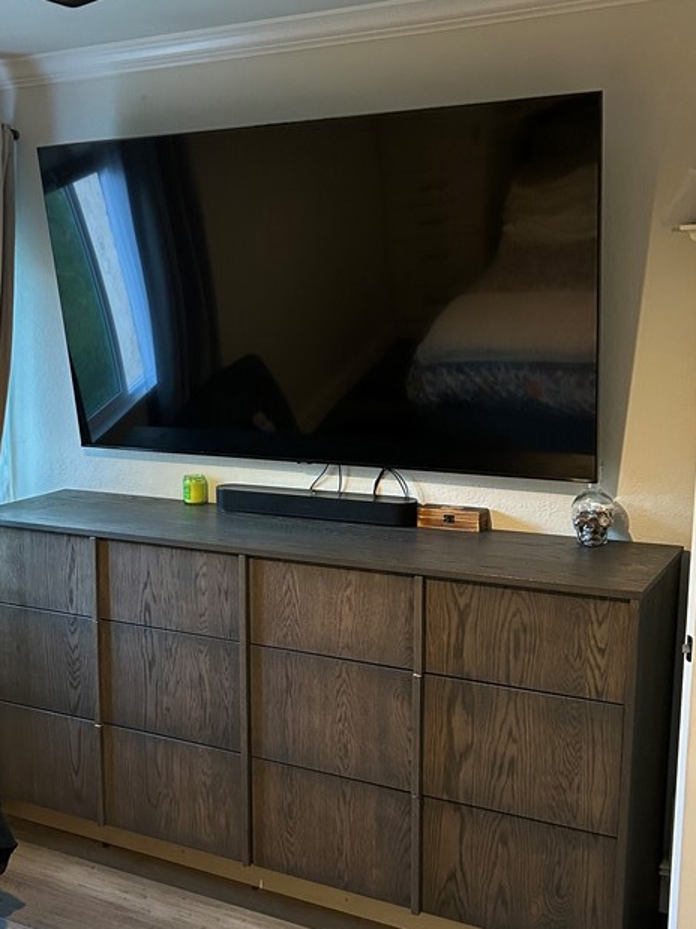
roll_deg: +0.6
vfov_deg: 43.8
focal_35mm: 43
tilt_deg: -10.2
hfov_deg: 33.1
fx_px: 1153
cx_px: 200
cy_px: 518
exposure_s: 1/40
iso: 400
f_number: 1.5
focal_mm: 5.7
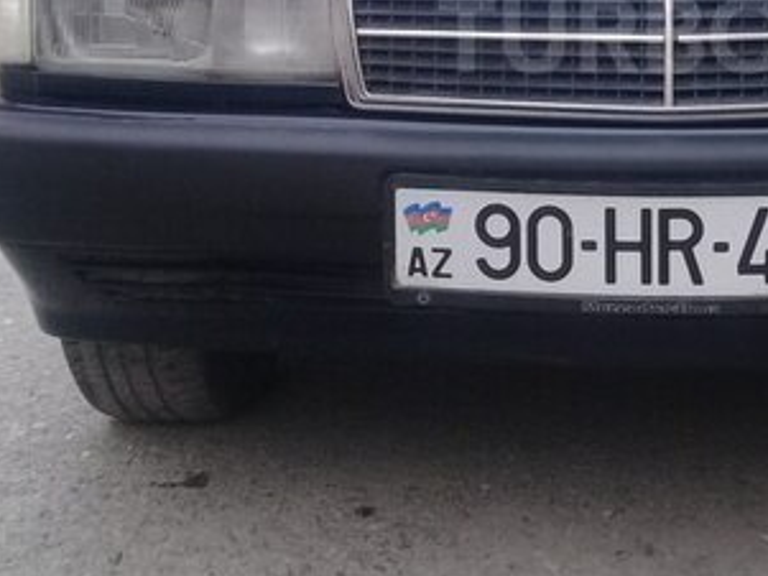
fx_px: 1509
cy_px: 34
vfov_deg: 21.1
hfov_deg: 27.5
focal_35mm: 68
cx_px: 699
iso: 64
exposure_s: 1/100
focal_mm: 3.3
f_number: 2.2
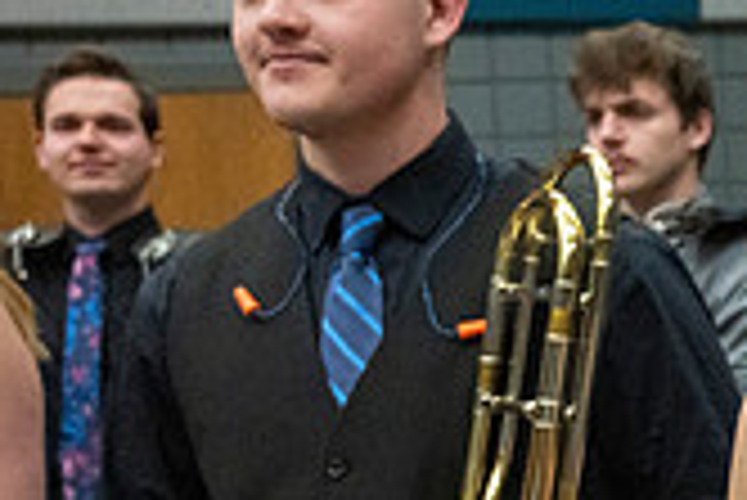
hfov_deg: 20.7
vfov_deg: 16.3
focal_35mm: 84
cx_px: 1112
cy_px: 331
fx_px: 1744
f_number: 4
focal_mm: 24
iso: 10000
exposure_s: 1/500
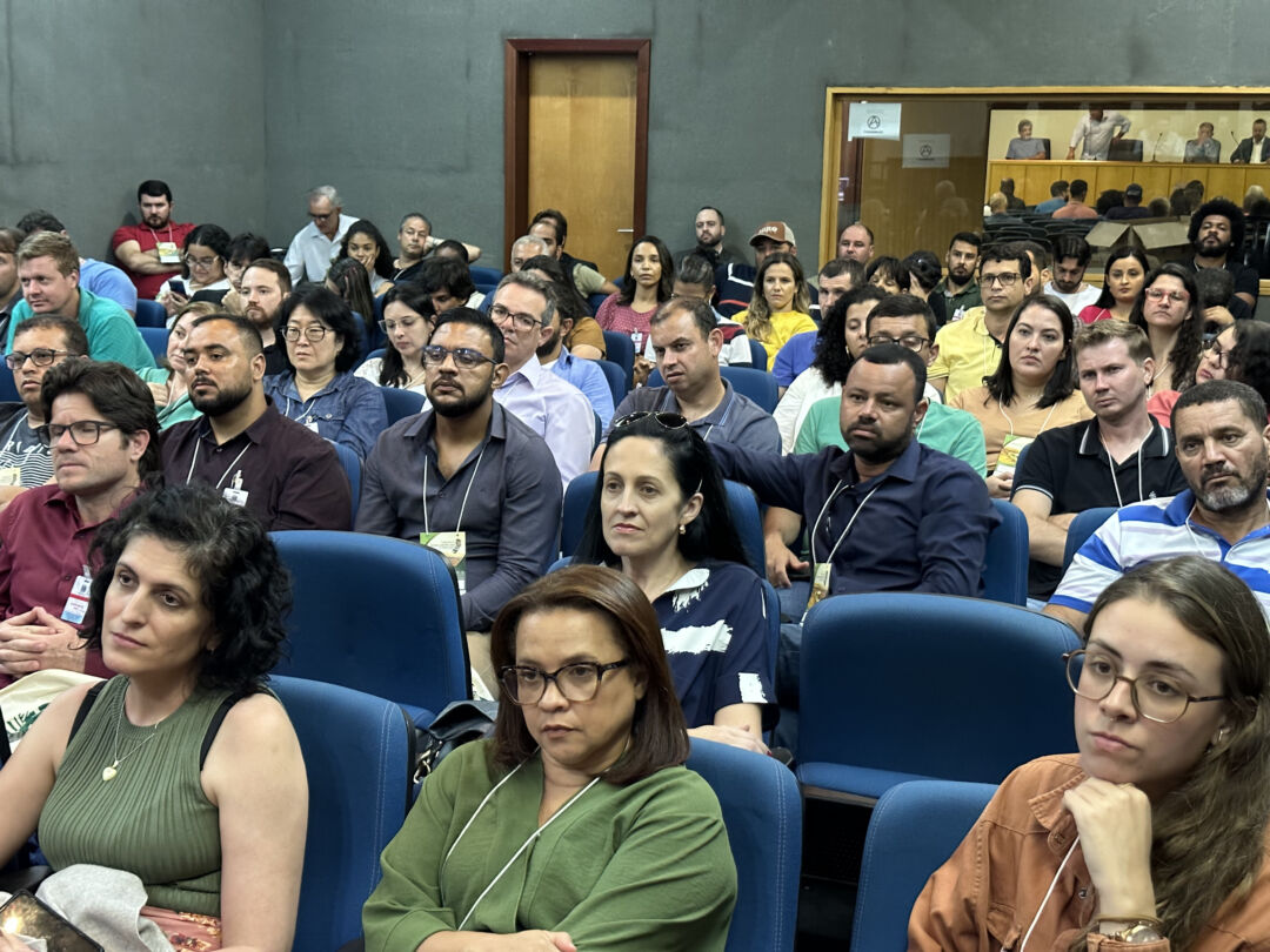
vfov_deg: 30.3
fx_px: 1761
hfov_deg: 39.7
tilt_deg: -12.1
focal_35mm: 48
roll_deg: -1.4
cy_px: 476
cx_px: 635
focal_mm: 6.86
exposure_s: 1/30
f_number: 1.78
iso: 500
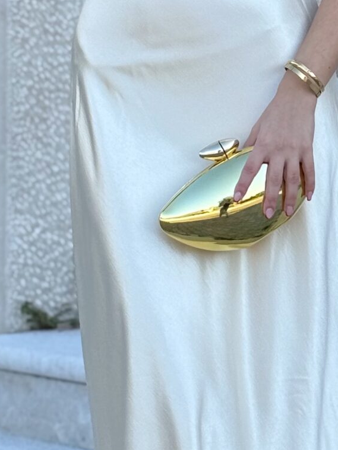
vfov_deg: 12.0
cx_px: 221
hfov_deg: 9.2
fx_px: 2110
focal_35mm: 162
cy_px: -19
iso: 80
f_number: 1.78
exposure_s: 1/987
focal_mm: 6.76
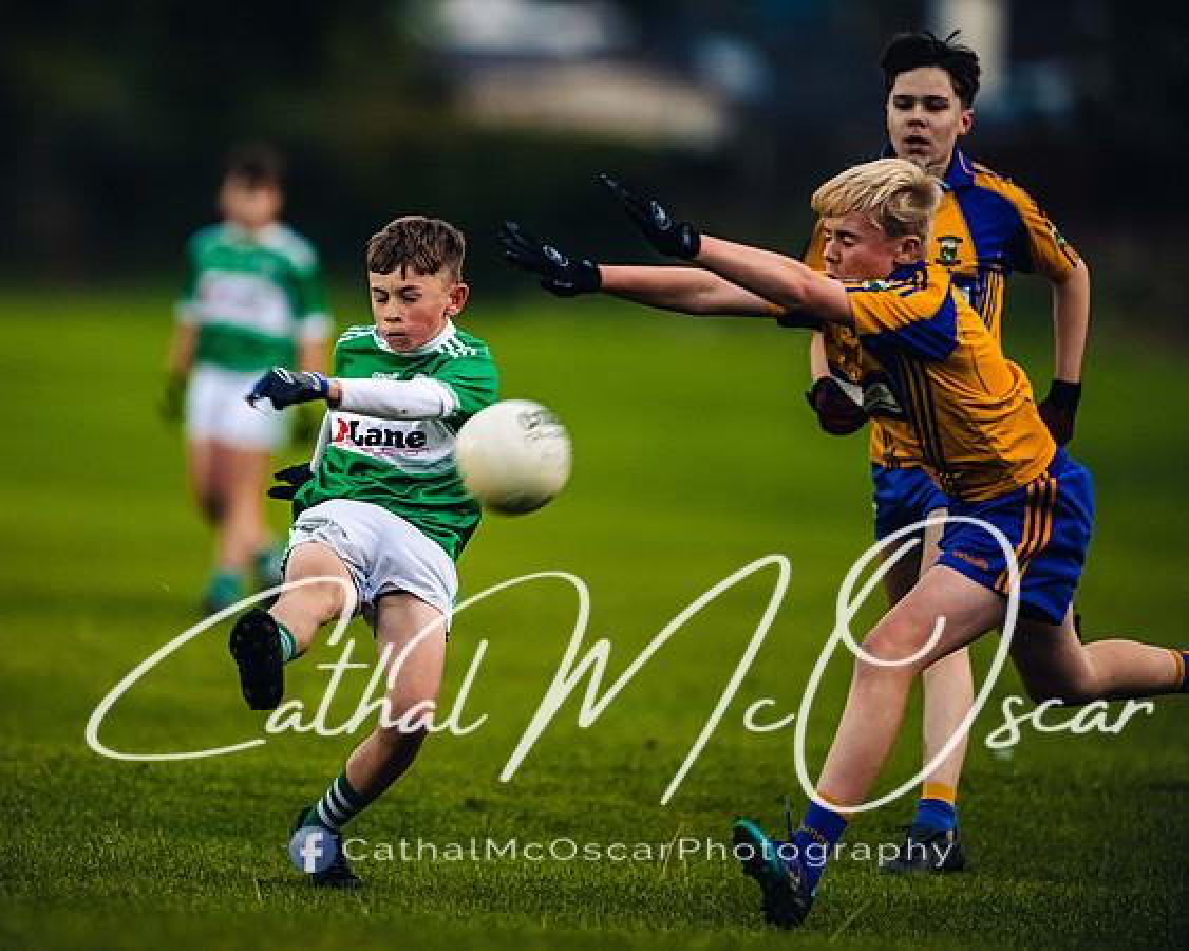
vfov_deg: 2.9
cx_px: 354
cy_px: 395
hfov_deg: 3.7
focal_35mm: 527
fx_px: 18545
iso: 3200
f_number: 2.8
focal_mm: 400
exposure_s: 1/640
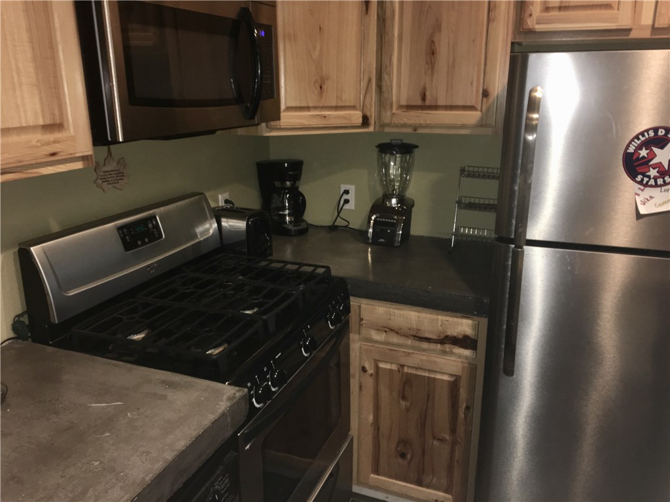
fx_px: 561
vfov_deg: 48.2
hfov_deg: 61.7
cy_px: 251
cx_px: 335
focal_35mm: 29
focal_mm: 4.15
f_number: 2.2
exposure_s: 1/16
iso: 64
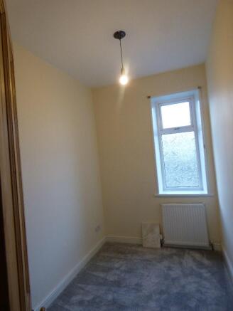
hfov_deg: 66.0
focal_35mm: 20
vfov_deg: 81.7
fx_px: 179
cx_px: 116
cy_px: 156
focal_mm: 3.58
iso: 160
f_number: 2.8
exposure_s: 1/60
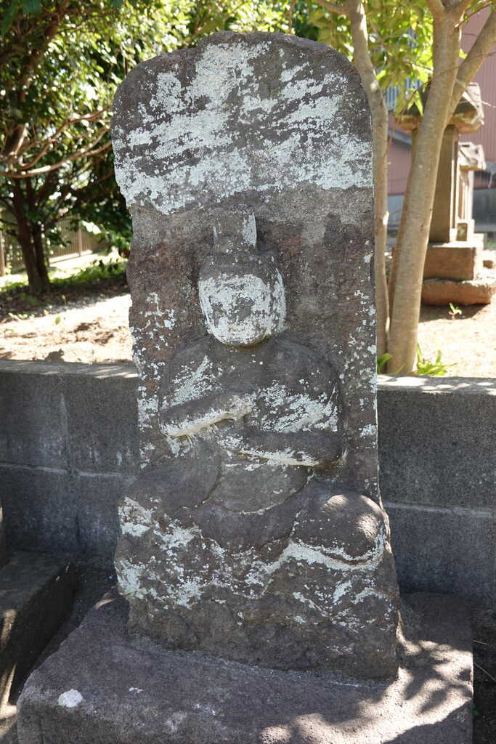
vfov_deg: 55.8
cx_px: 248
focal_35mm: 34
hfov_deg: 38.9
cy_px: 372
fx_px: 702
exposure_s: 1/100
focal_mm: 12.76
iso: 125
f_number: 3.5
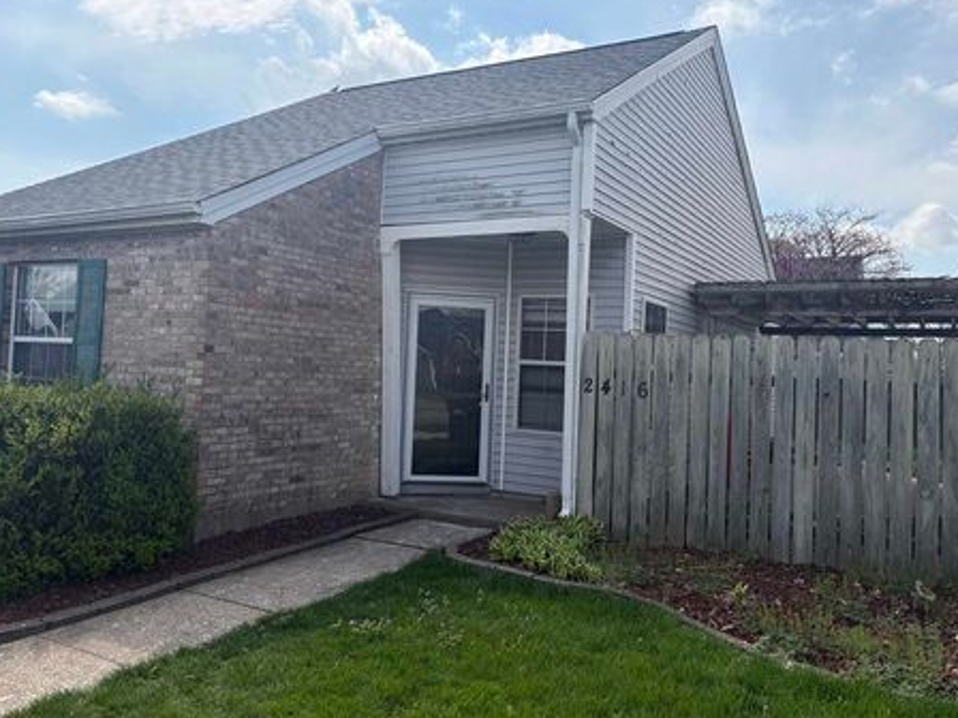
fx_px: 803
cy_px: 334
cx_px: 475
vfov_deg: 48.2
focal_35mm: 29
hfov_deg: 61.7
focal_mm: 5.96
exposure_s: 1/6329
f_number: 1.6
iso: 64
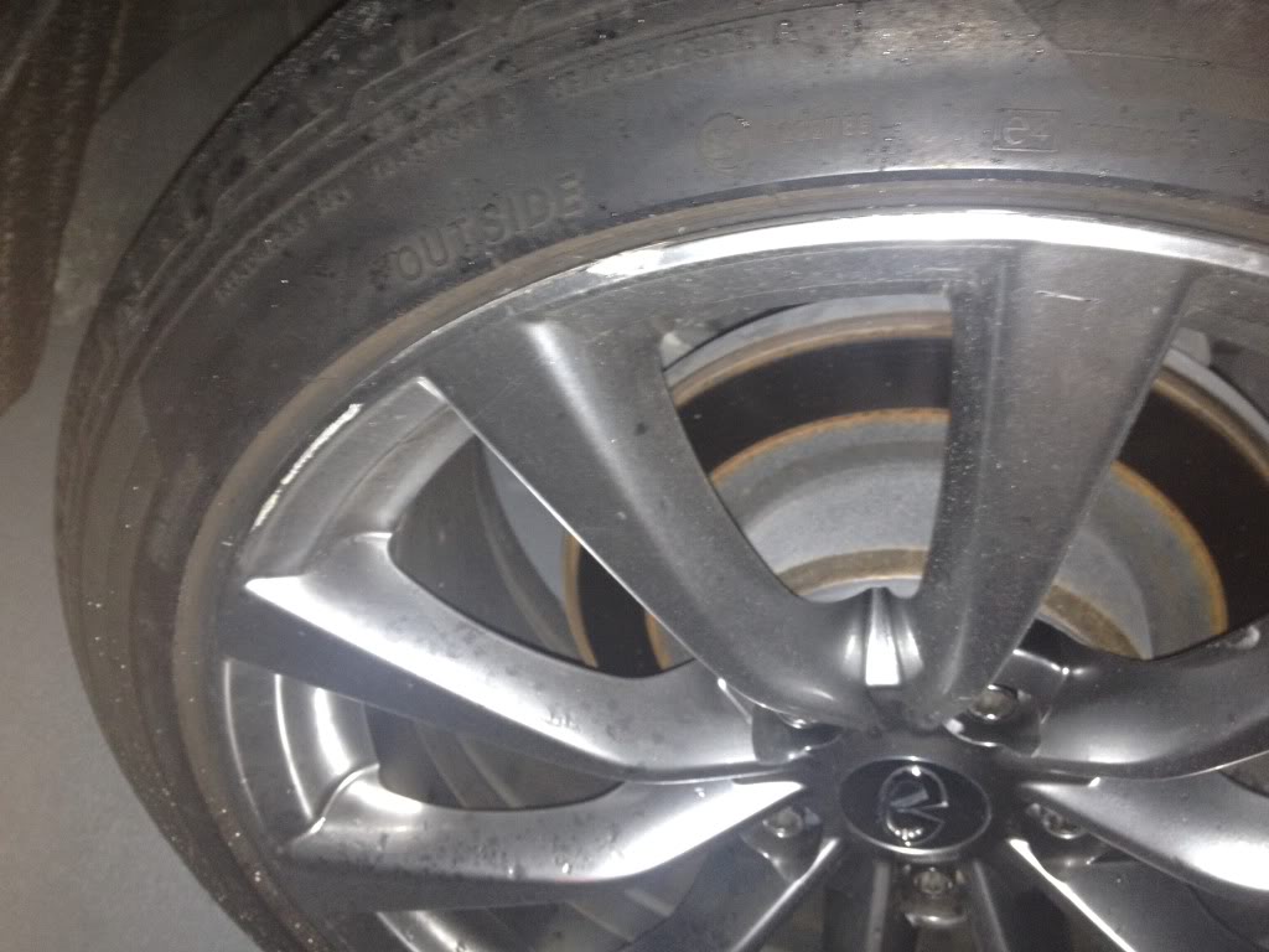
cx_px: 634
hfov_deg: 52.6
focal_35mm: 35
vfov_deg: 40.7
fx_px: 1283
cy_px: 476
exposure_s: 1/16
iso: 160
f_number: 2.4
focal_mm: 4.3
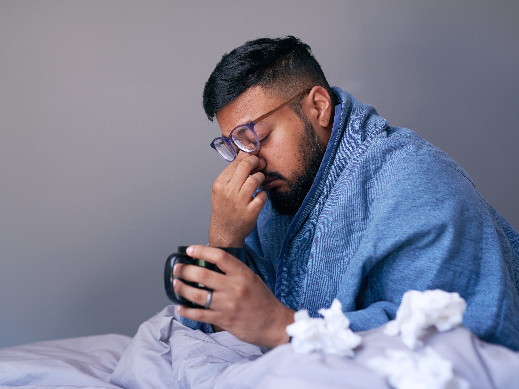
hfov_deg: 42.0
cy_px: 203
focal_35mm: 45
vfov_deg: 32.2
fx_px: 675
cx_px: 222
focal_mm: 35
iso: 200
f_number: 2.5
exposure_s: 1/160
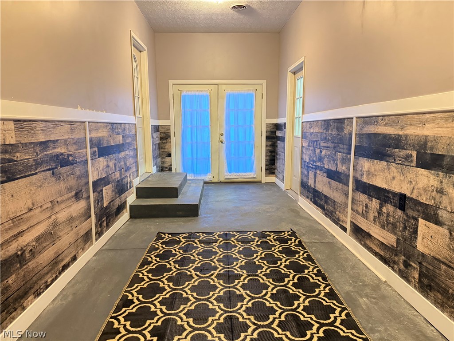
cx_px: 227
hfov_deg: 71.6
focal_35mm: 24
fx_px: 315
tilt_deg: -8.6
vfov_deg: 56.8
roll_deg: +0.6
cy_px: 170
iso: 1600
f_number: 1.78
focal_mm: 6.76
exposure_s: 1/20
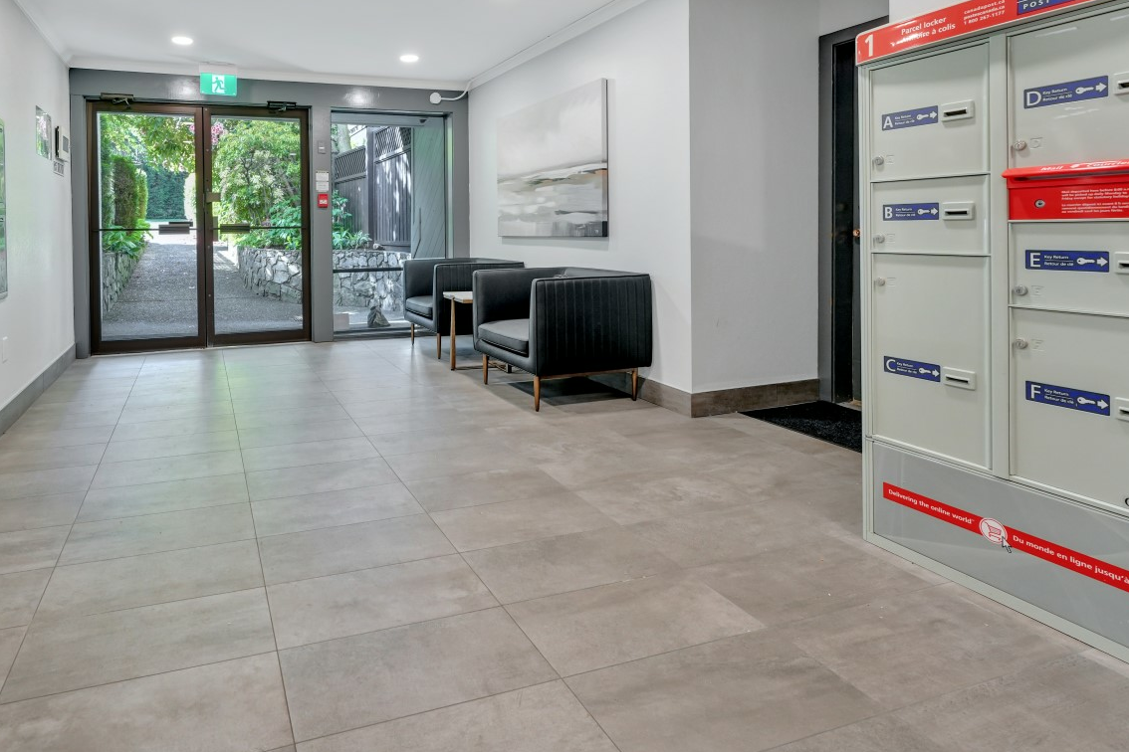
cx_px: 403
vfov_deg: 59.8
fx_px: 627
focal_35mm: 20
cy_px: 226
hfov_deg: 81.9
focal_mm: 14
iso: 400
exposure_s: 1/15
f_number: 6.3
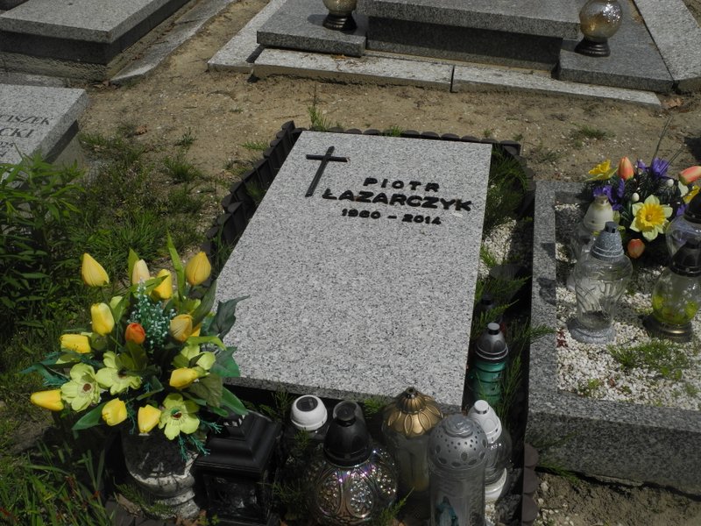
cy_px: 263
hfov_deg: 49.0
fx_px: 770
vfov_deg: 37.7
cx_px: 350
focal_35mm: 38
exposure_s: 1/1600
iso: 100
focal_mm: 8.1
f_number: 6.3
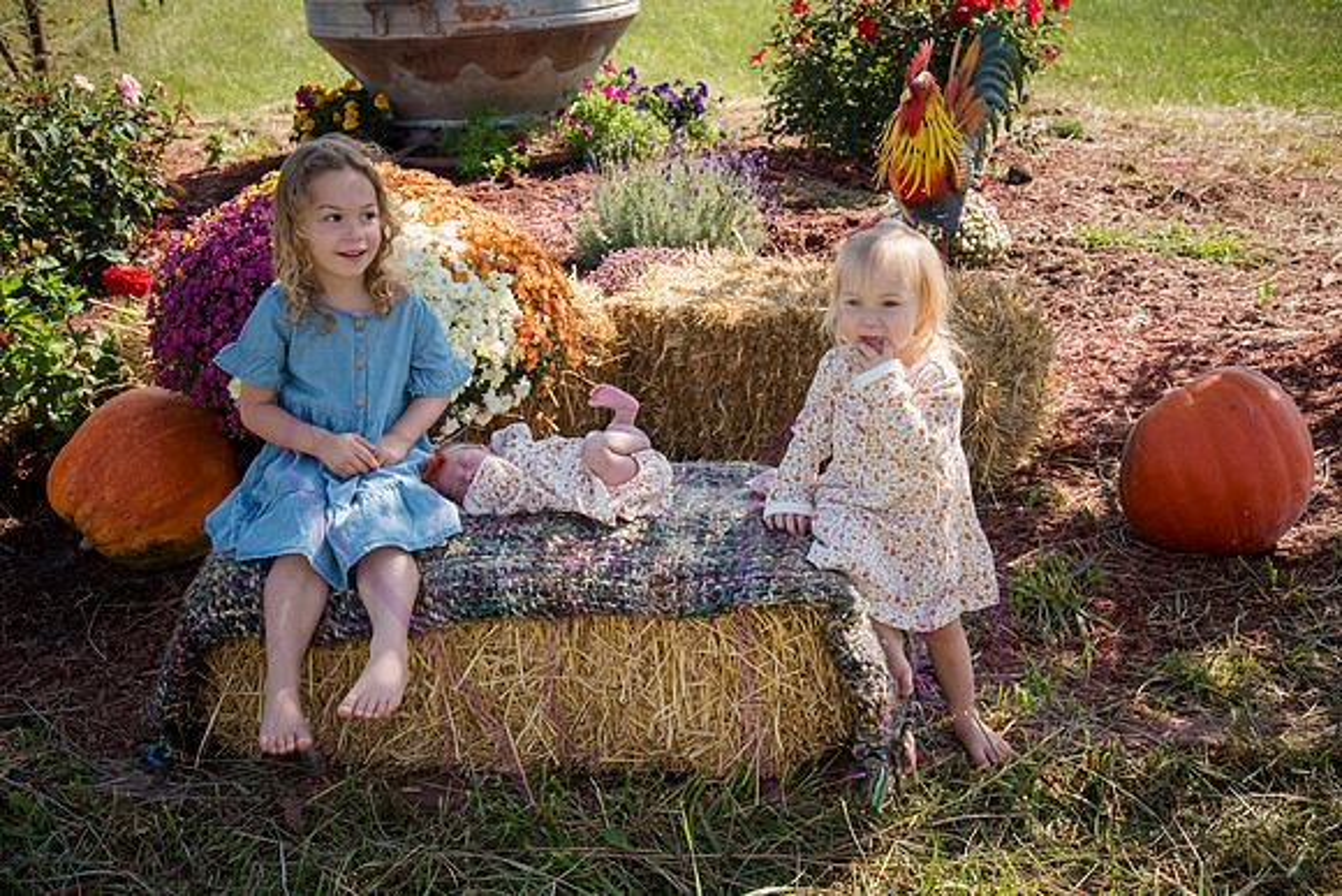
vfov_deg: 28.1
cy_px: 448
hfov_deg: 41.1
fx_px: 1790
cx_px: 671
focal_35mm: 48
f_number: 9
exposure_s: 1/500
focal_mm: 48
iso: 400
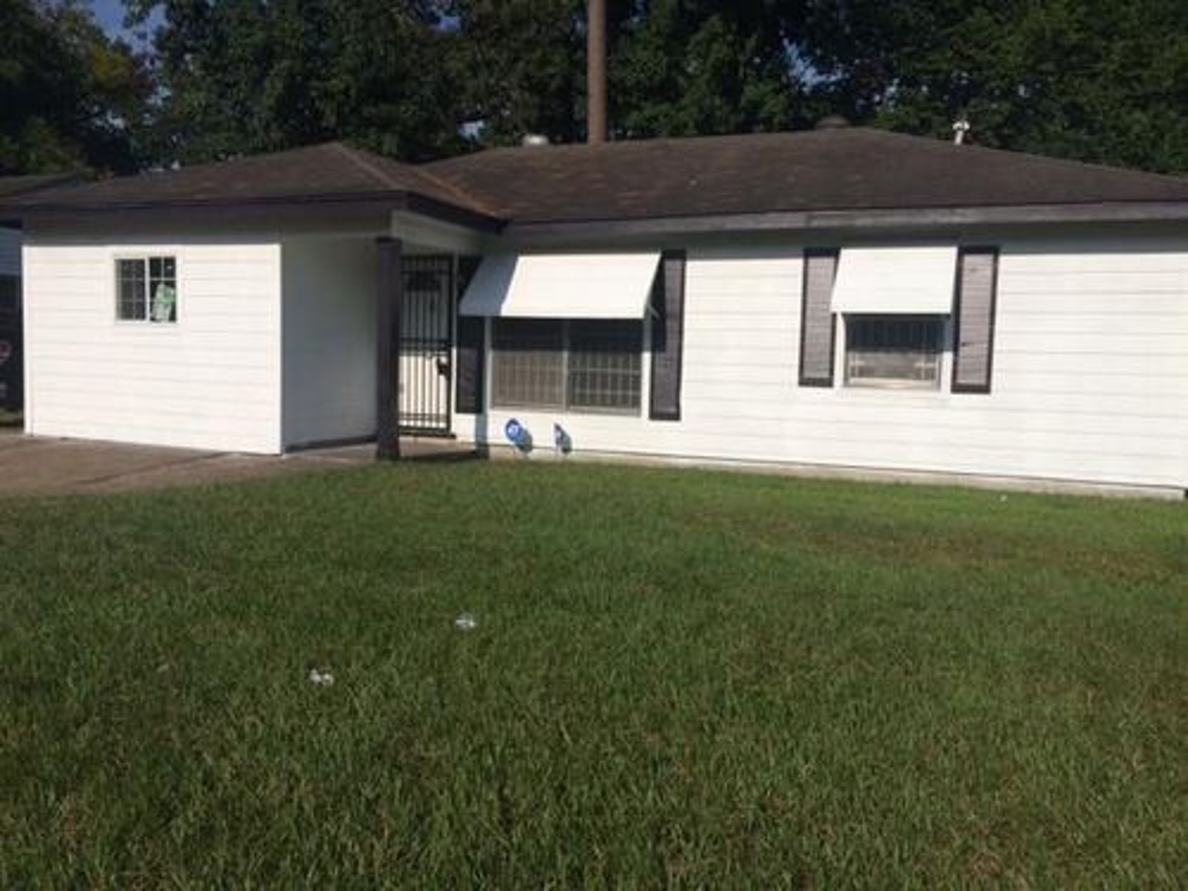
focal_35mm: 29
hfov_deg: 61.7
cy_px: 446
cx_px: 594
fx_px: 995
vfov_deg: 48.2
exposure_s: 1/5882
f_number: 2.2
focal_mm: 4.15
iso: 40
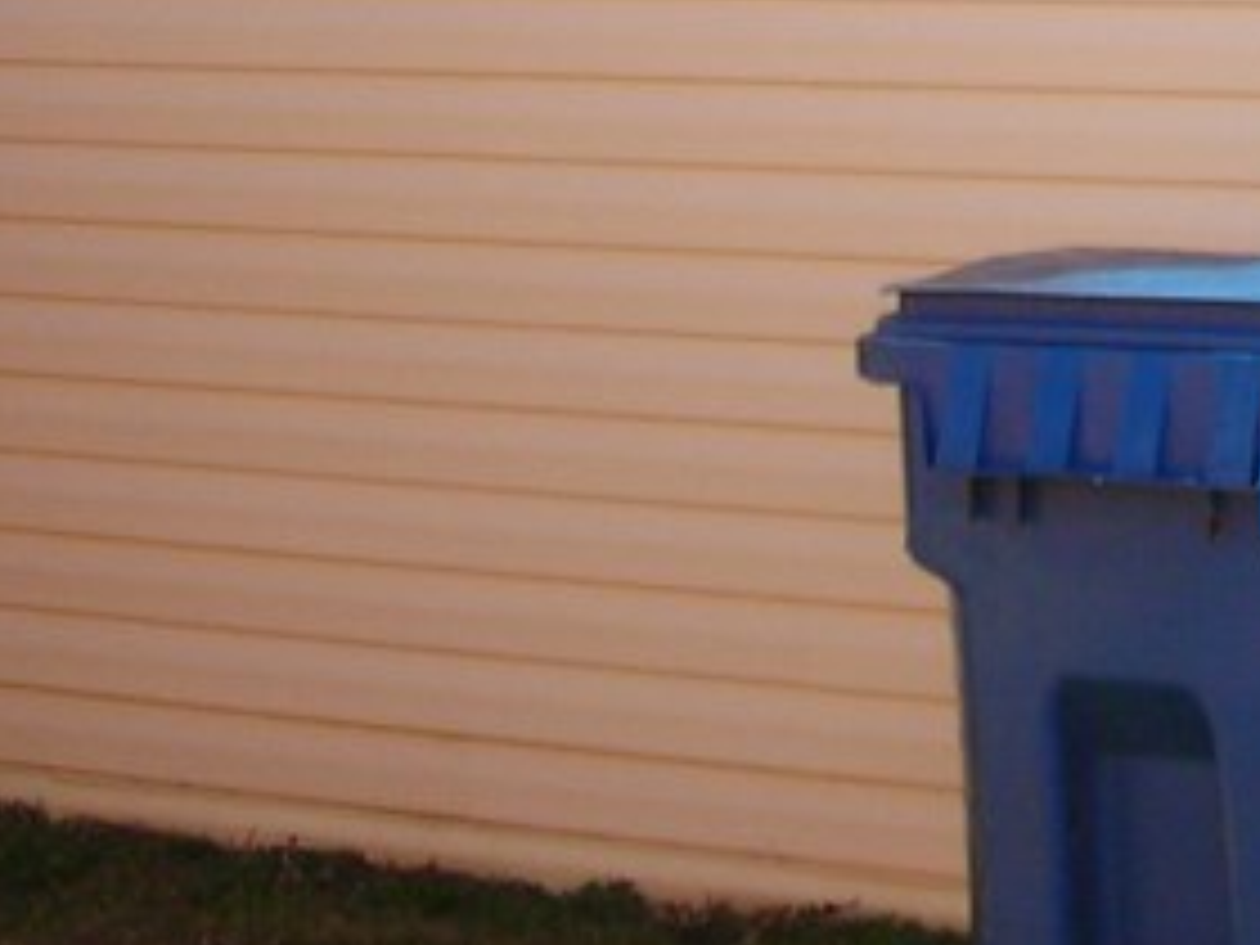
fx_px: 5060
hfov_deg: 13.2
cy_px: -184
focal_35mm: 139
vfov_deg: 10.5
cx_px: 2043
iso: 70
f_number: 3.2
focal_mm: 6.3
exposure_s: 1/331
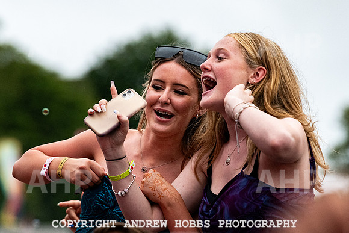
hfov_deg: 7.2
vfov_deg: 4.8
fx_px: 2787
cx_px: 213
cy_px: 76
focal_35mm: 287
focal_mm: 200
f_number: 4.5
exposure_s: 1/3200
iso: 1250
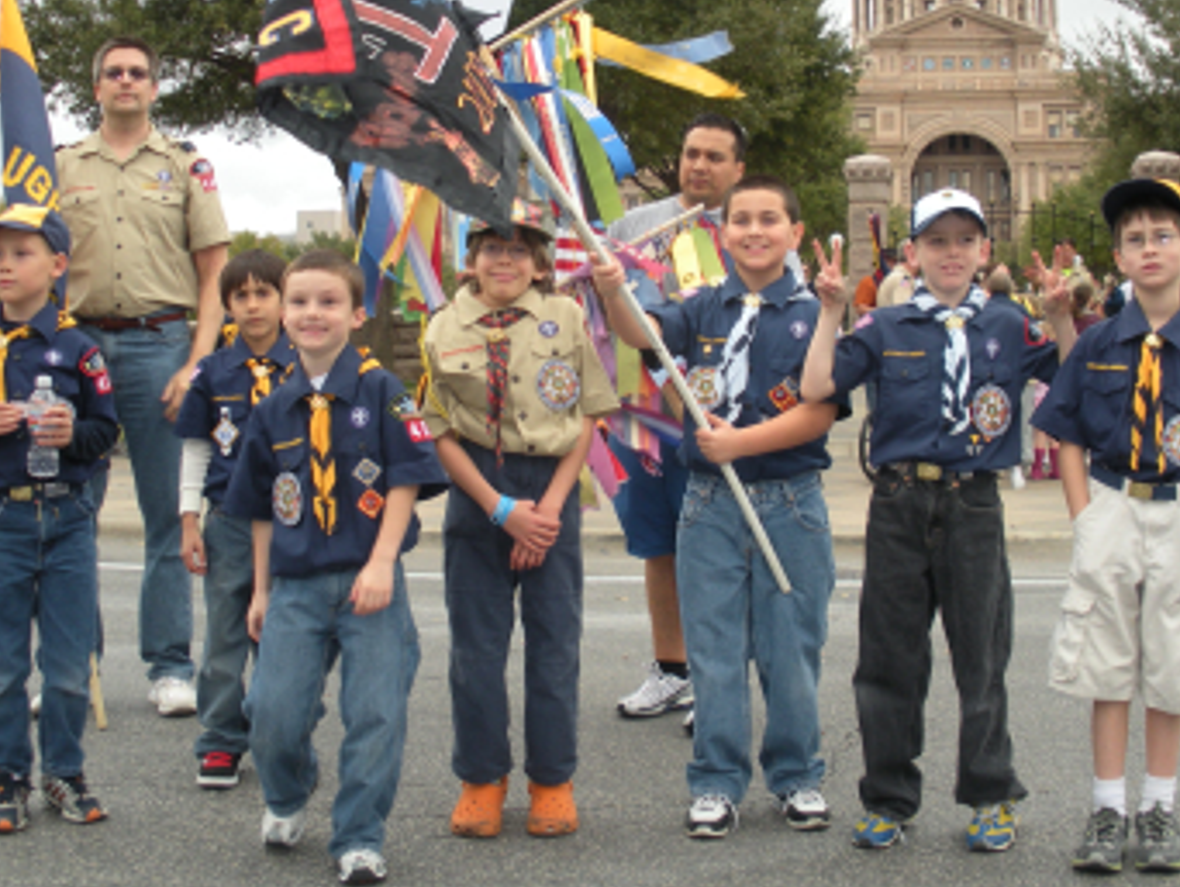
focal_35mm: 48
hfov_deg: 39.5
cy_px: 307
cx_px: 690
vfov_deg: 30.1
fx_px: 1637
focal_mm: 6.3
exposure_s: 1/118
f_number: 3.5
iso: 88
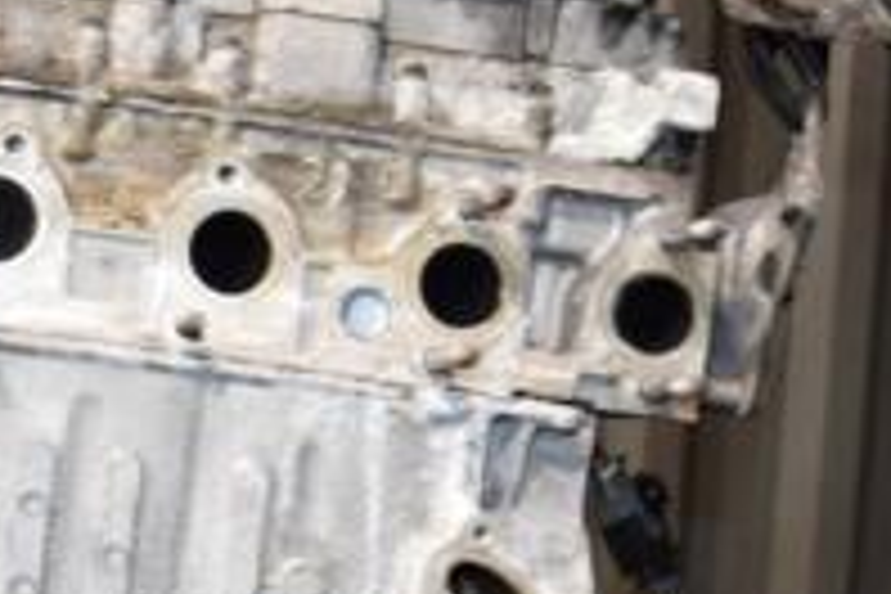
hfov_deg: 23.8
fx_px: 2029
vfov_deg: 16.4
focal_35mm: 82
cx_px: 14
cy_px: 554
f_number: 5
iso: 800
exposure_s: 1/60
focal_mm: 18
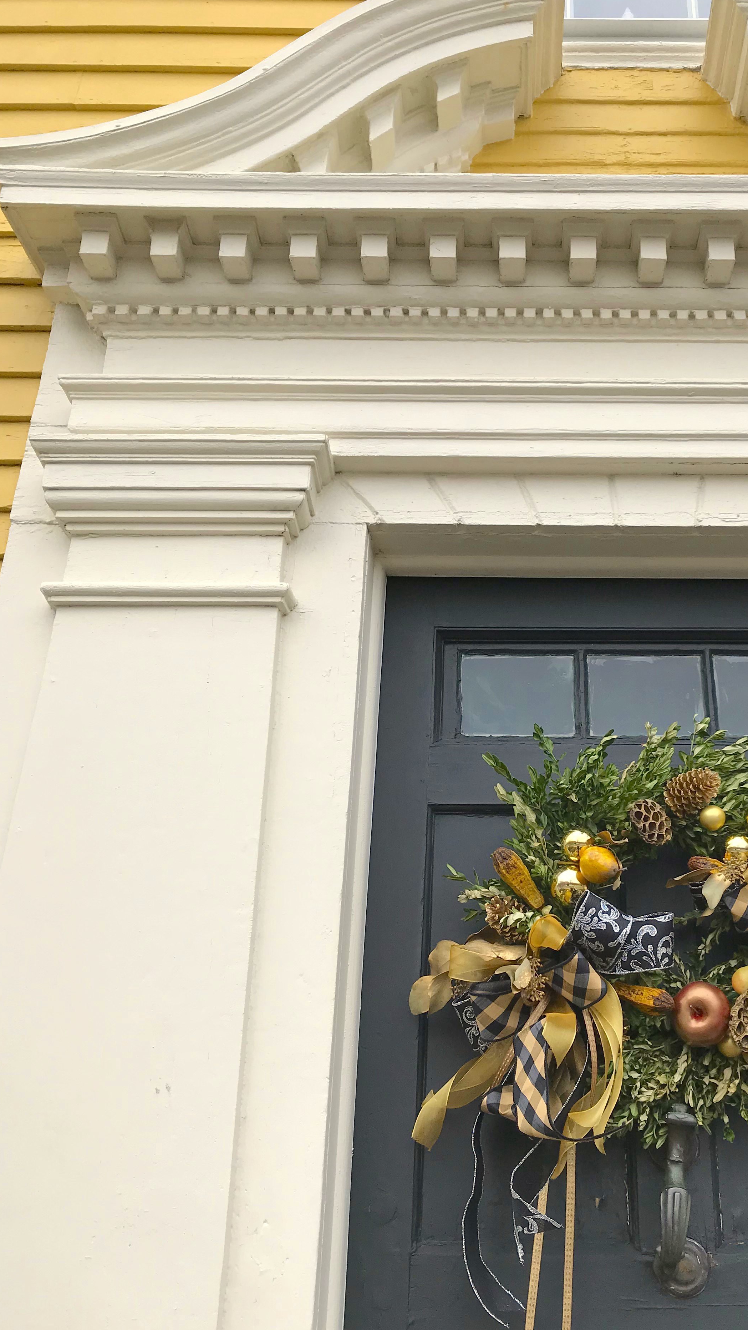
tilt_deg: +25.5
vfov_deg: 59.4
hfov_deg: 35.2
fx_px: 1163
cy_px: 704
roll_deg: -0.1
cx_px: 513
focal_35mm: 33
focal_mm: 3.99
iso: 20
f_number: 1.8
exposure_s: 1/504
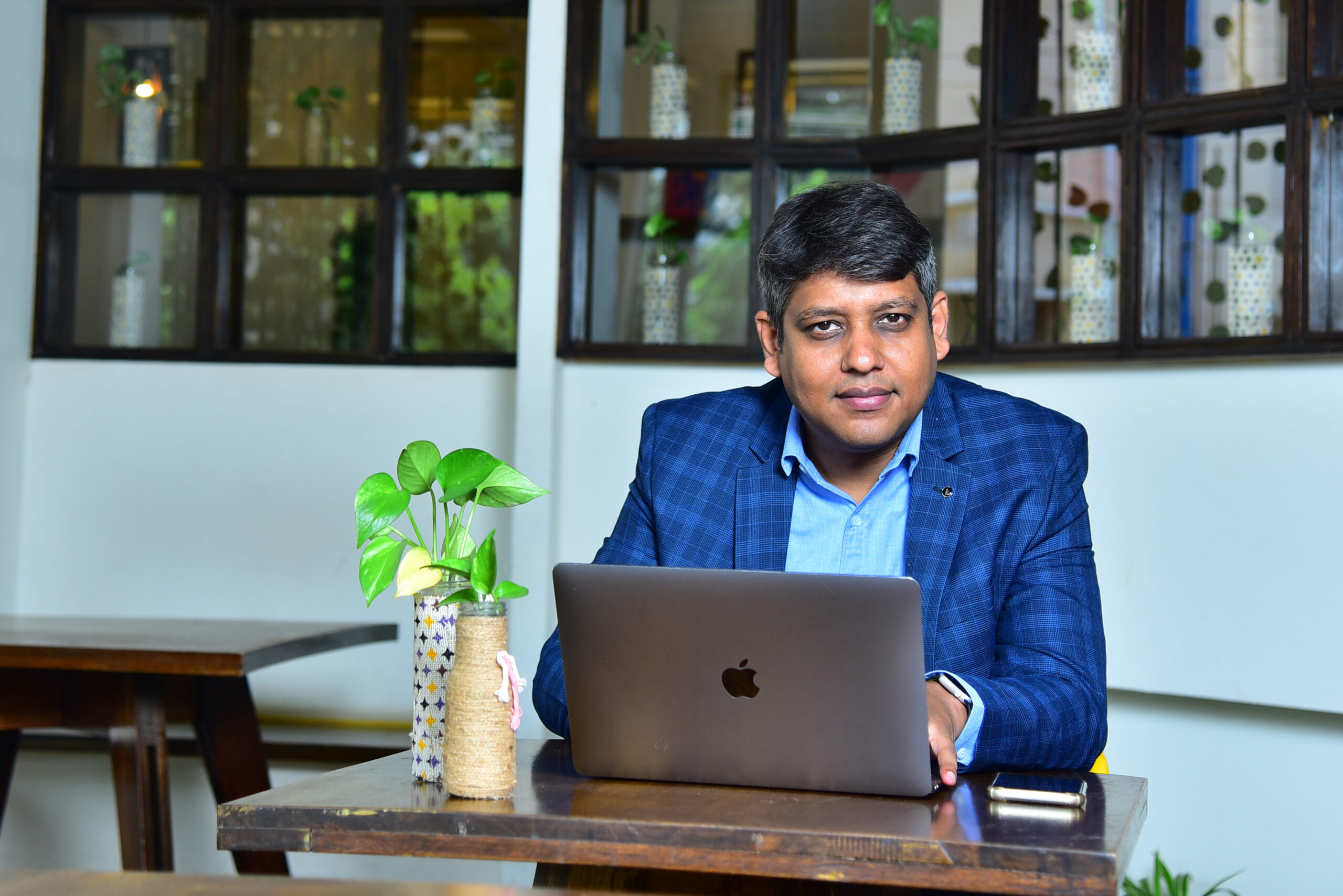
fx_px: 1941
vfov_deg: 26.0
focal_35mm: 52
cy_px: 448
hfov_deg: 38.2
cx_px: 672
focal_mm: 52
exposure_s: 1/200
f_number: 4
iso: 200
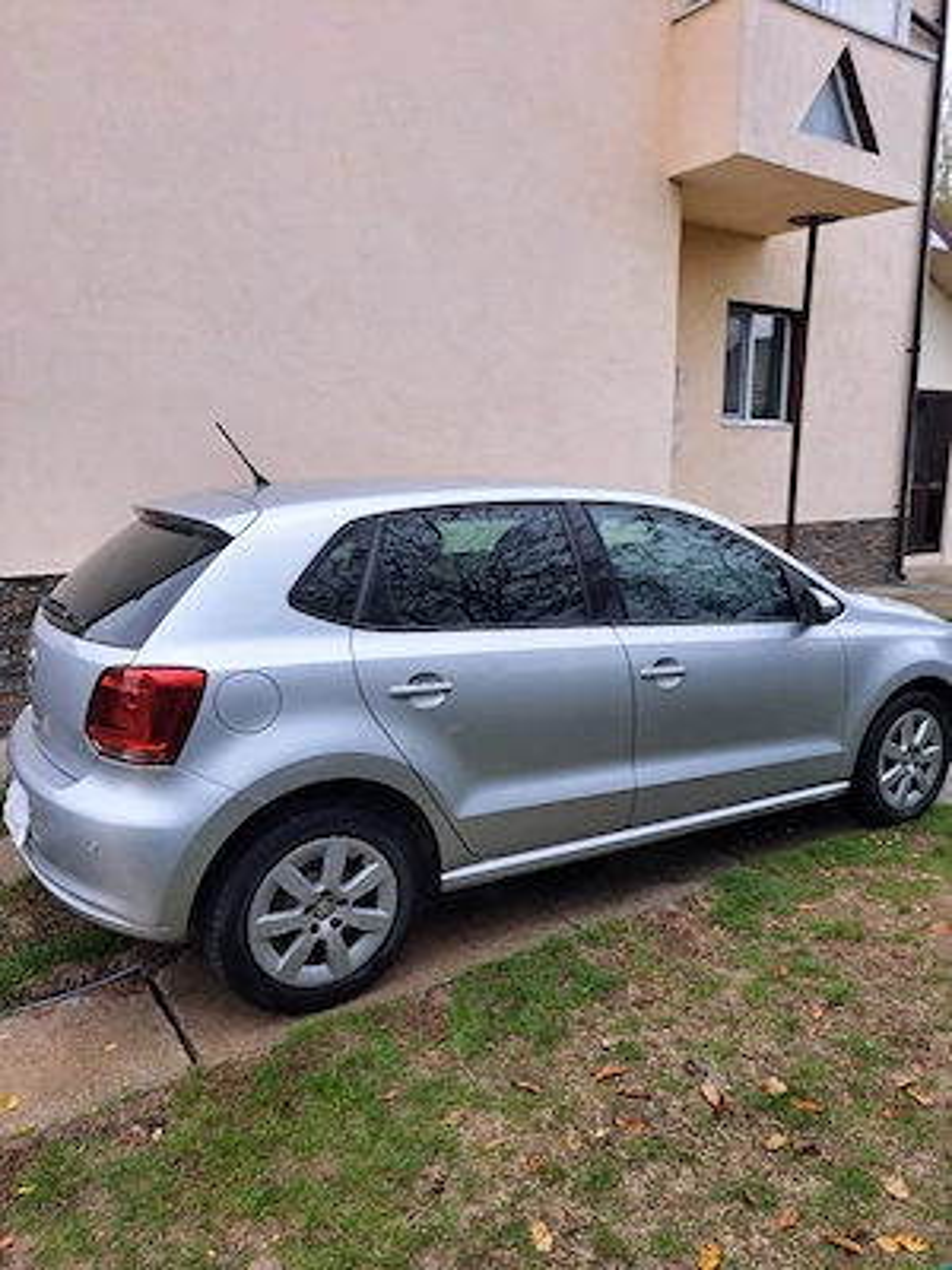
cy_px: 635
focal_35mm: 24
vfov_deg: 71.6
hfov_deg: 56.8
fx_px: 880
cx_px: 476
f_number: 1.8
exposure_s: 1/172
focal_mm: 5.23
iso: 50
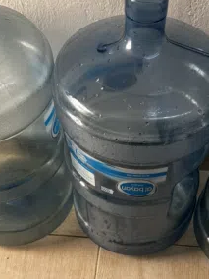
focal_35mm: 45
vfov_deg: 39.7
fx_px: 362
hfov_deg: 32.1
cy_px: 238
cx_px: 127
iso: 64
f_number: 1.78
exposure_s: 1/121
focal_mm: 6.86
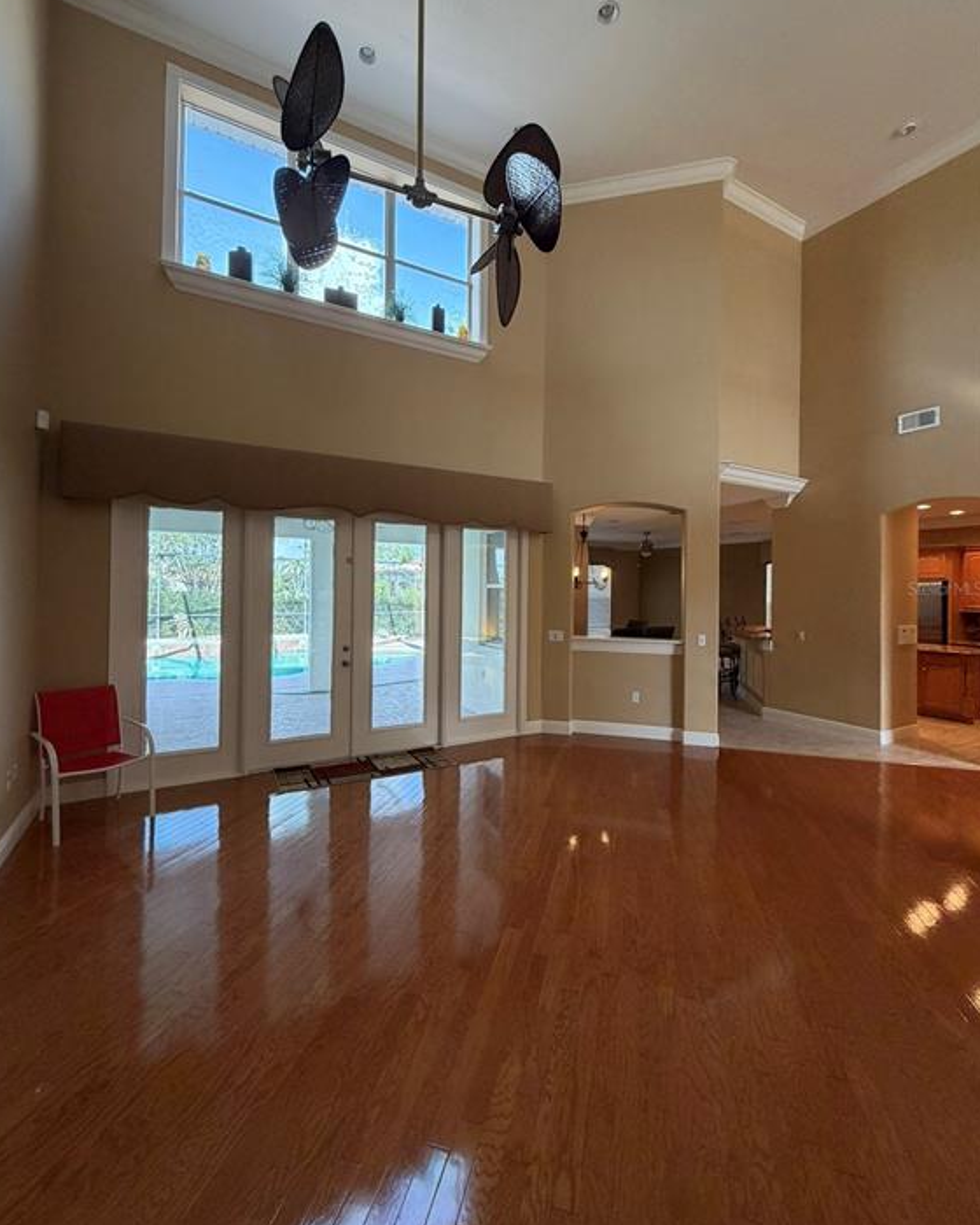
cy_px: 588
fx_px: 544
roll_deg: -0.1
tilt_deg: -0.7
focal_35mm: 15
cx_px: 483
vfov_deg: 96.7
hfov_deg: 84.0
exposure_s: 1/60
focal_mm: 2.22
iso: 250
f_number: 2.2
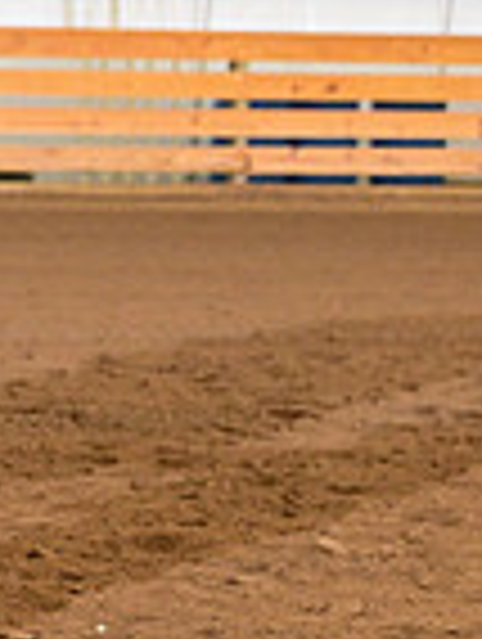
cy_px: 74
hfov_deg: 4.5
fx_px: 5960
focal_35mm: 322
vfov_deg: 6.1
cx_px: -685
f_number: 5
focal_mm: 82
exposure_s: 1/200
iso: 2500
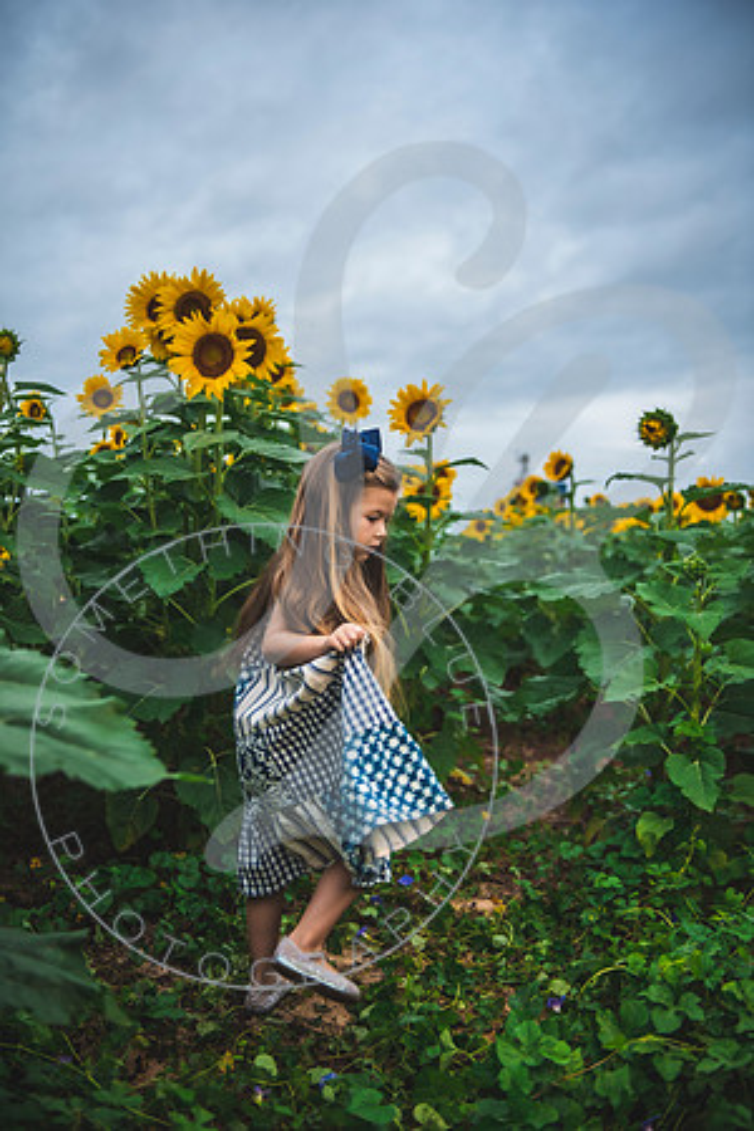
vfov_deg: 50.7
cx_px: 377
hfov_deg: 35.1
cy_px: 566
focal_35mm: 38
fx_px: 1194
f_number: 2.8
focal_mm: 38
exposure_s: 1/250
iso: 200
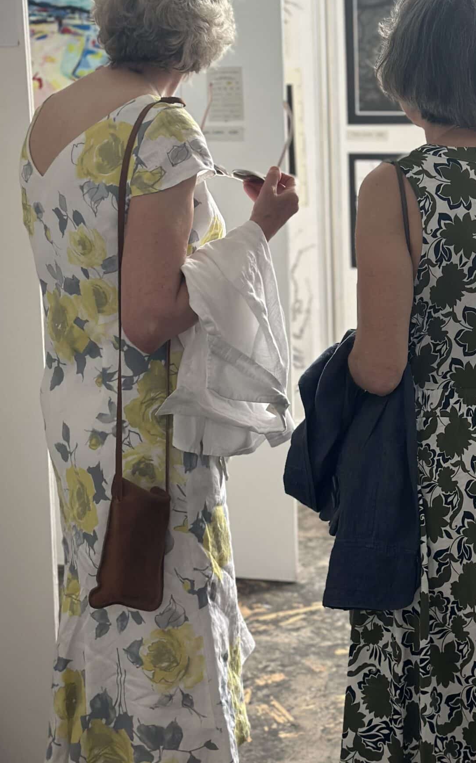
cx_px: 418
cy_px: 292
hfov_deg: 17.2
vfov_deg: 27.4
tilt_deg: -7.9
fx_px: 1557
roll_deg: +0.8
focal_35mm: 75
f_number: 1.78
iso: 125
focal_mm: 6.86
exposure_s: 1/107
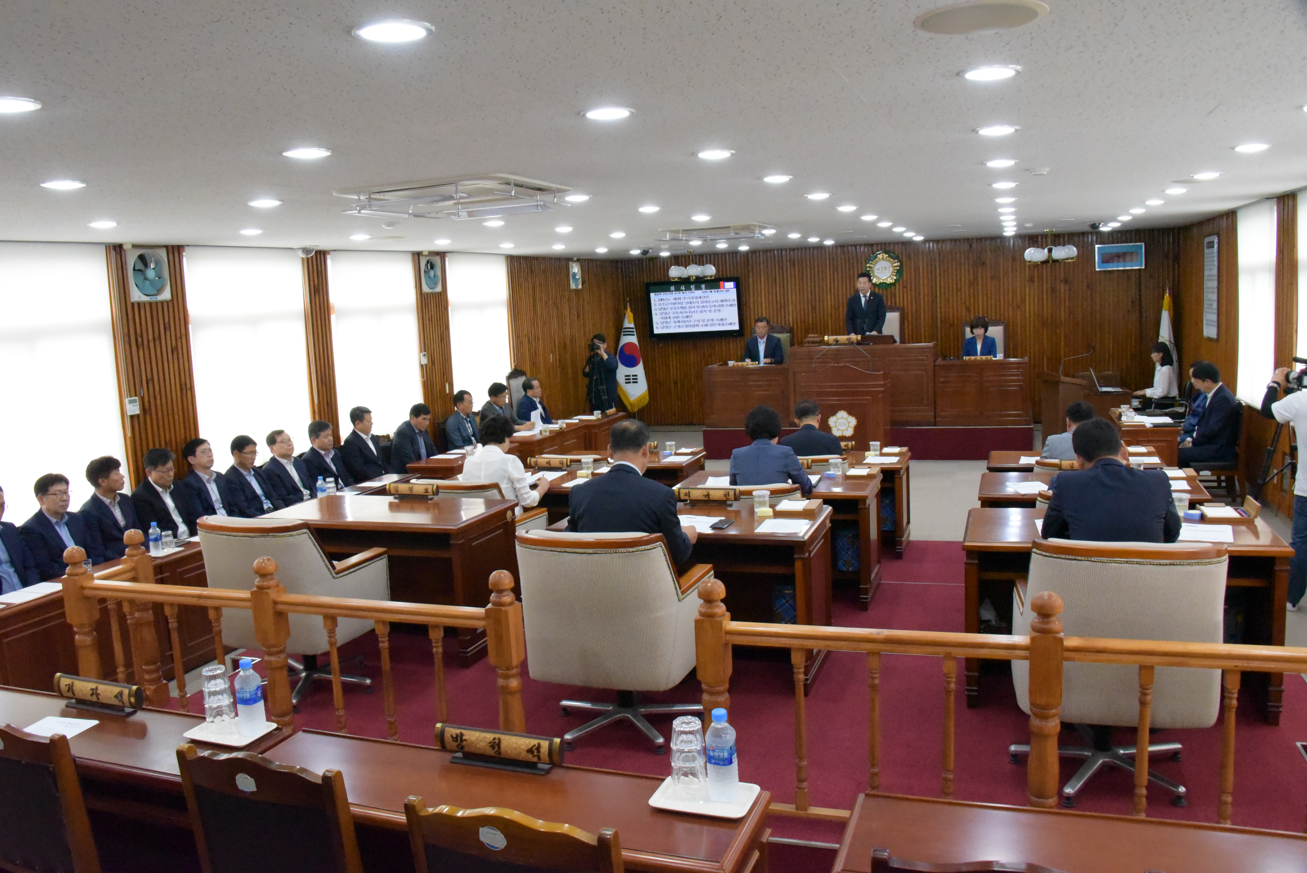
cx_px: 654
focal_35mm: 28
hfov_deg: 65.5
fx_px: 1017
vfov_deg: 46.4
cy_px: 436
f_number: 13
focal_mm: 28
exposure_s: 1/160
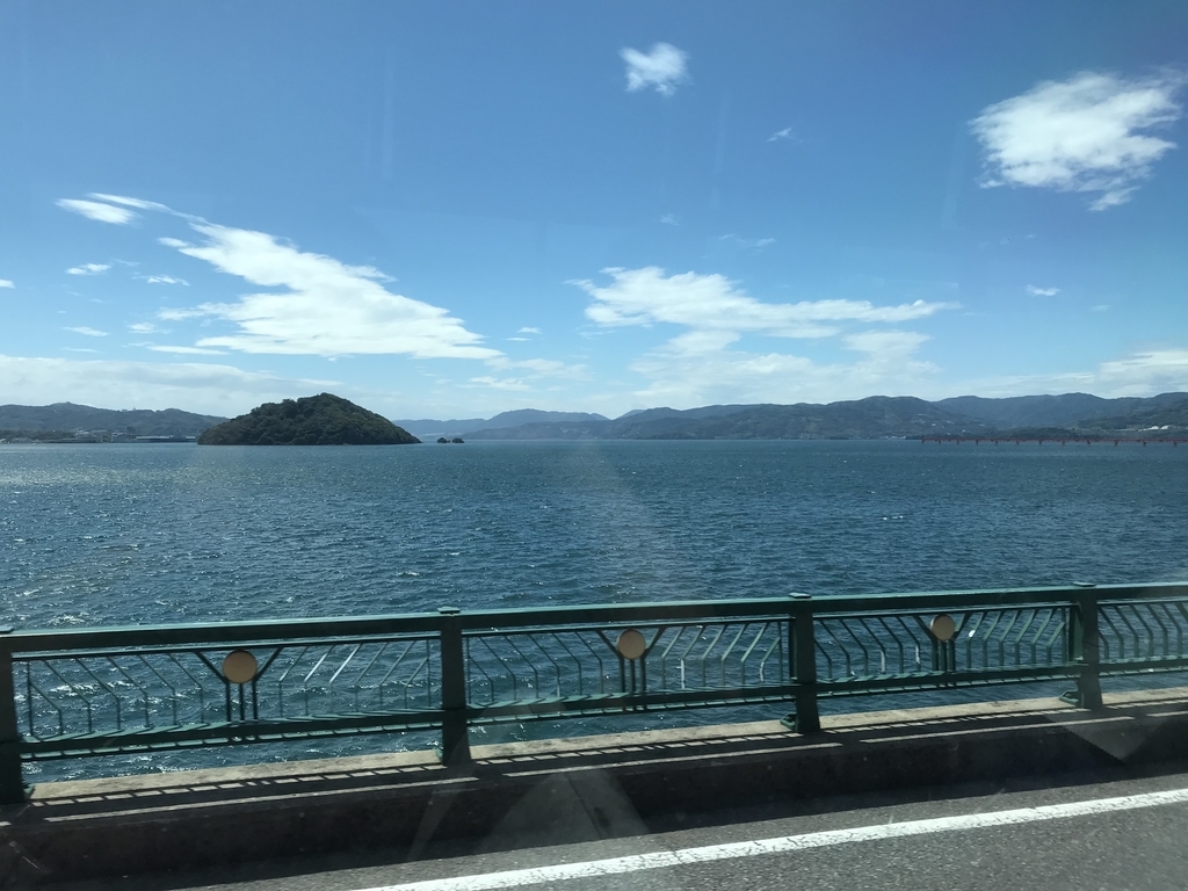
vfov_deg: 49.7
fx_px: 961
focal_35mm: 28
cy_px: 446
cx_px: 594
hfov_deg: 63.4
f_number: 1.8
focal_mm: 3.99
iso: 20
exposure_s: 1/1064
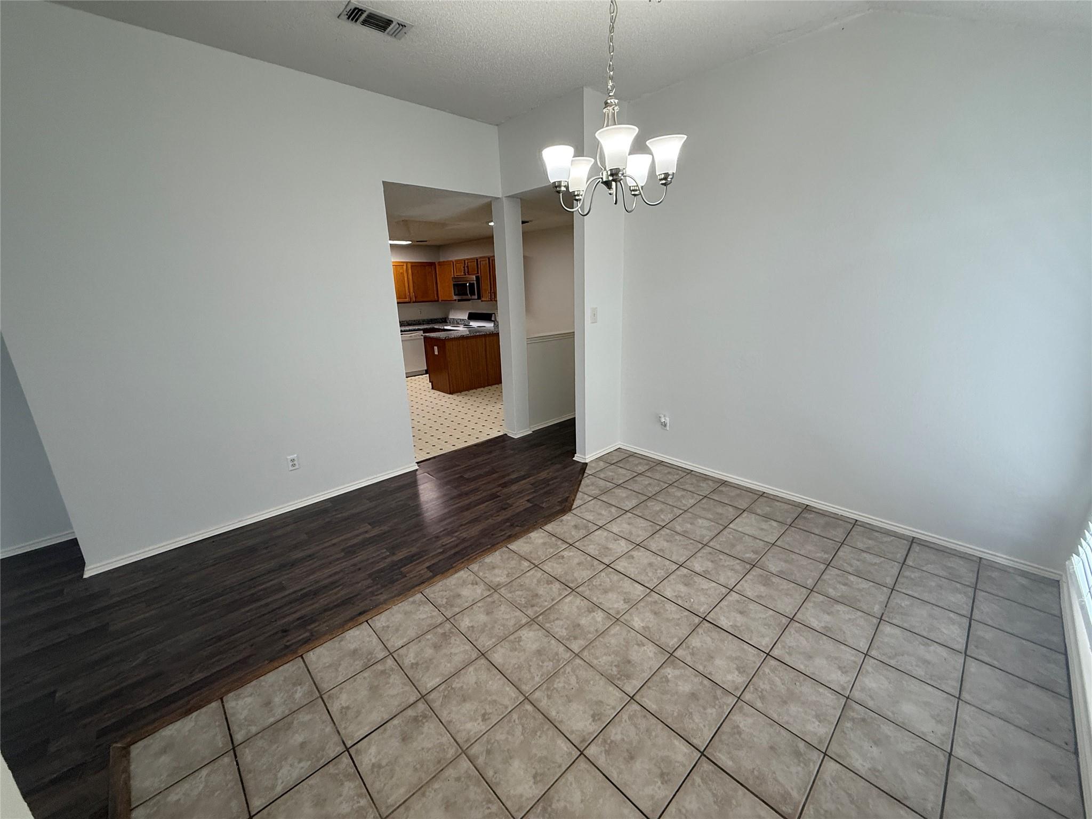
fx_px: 442
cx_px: 546
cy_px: 410
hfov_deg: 102.1
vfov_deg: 85.7
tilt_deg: -15.2
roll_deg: +2.1
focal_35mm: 14
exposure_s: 1/120
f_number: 2.2
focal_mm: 2.22
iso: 200
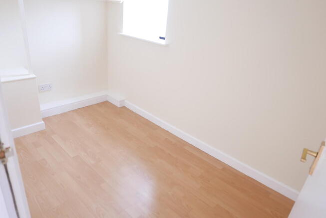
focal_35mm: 24
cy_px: 109
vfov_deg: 53.3
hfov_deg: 73.7
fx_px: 218
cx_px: 163
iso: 200
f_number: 1.7
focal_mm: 10.9
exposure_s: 1/125
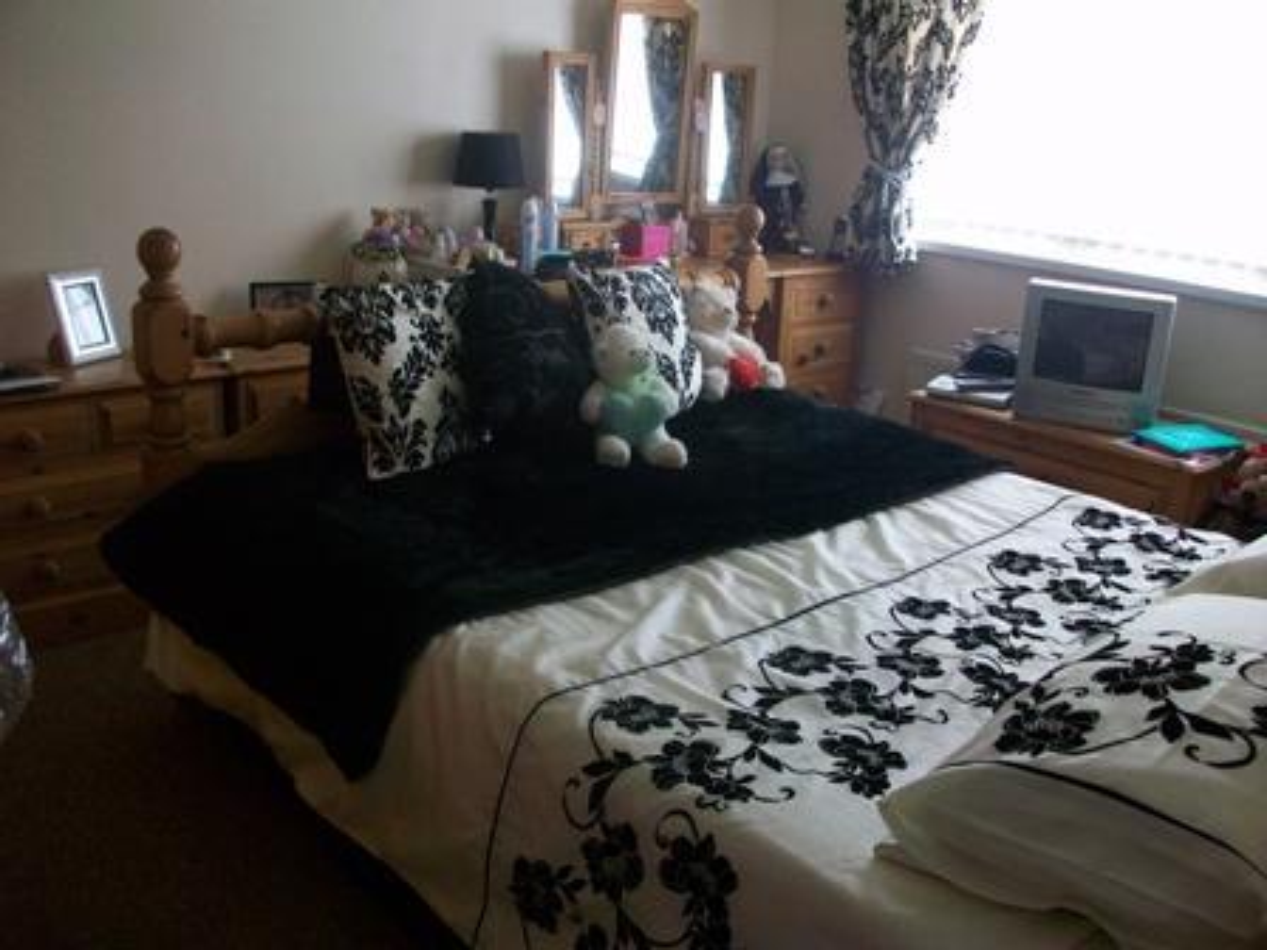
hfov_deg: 56.8
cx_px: 634
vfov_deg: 44.2
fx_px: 1171
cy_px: 475
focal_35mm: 32
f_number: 2.8
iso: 109
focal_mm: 5.7
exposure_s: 1/125
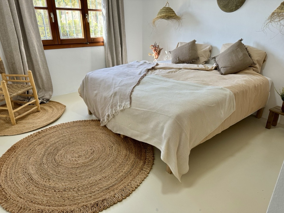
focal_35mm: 24
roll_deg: -0.3
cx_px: 142
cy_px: 106
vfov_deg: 56.8
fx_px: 197
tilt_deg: -21.1
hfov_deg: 71.6
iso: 160
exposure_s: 1/100
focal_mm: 6.76
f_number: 1.78
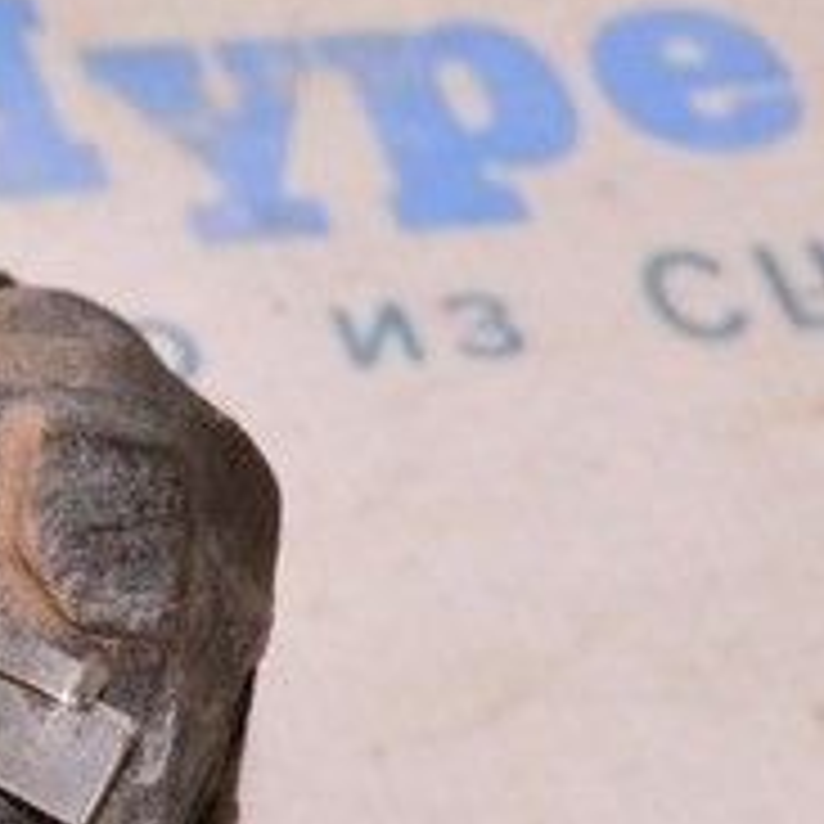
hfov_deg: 7.5
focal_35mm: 221
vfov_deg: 7.9
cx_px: -968
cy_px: 561
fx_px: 5962
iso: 1600
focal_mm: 31
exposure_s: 1/125
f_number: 8
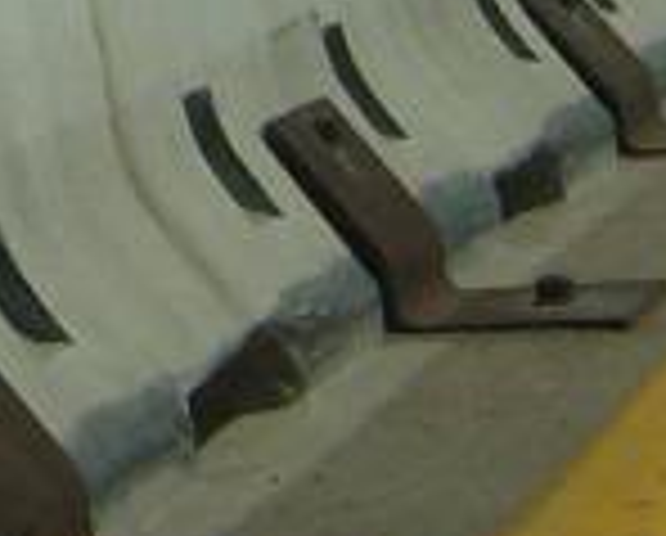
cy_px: -1137
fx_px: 4780
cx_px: -1089
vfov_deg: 5.9
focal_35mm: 242
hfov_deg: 7.3
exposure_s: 1/1558
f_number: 4.7
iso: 100
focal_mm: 6
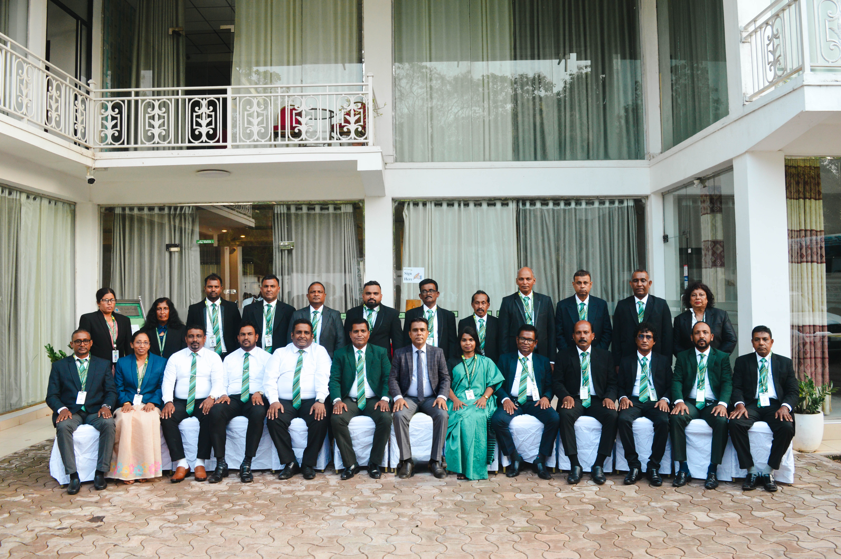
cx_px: 420
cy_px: 280
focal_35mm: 30
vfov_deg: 43.5
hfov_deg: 62.0
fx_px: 700
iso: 400
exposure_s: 1/100
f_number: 5
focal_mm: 20
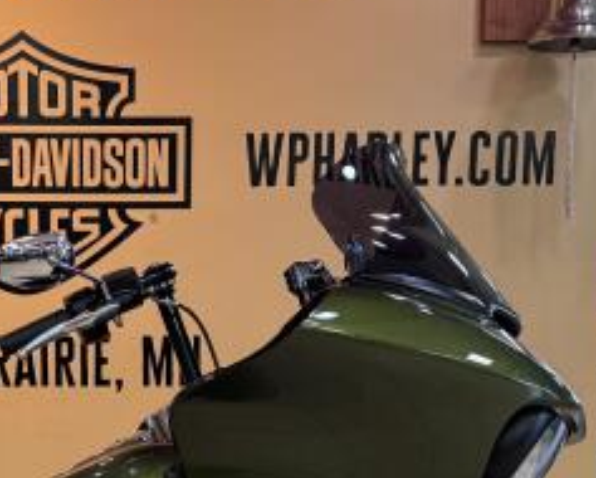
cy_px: 513
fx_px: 1395
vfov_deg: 18.7
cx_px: 93
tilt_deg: -8.6
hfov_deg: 23.6
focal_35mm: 79
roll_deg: +0.7
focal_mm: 6.76
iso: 200
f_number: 1.78
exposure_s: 1/120
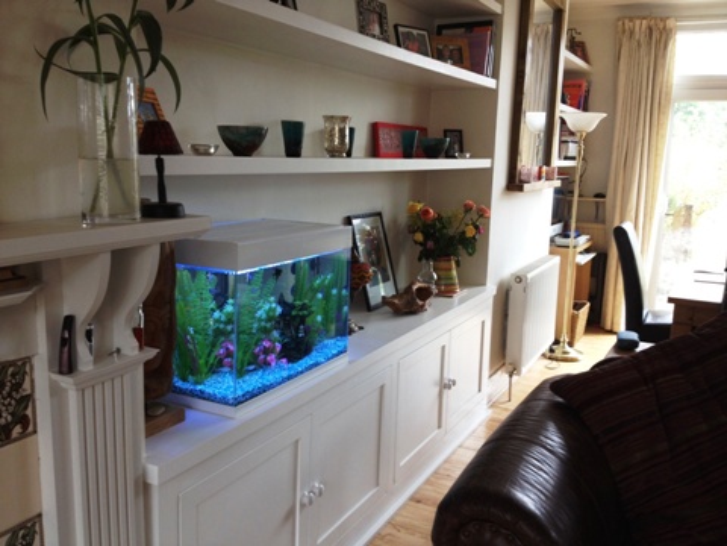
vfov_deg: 40.7
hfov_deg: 52.6
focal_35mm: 35
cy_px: 273
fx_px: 735
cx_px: 364
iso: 64
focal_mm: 4.28
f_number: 2.4
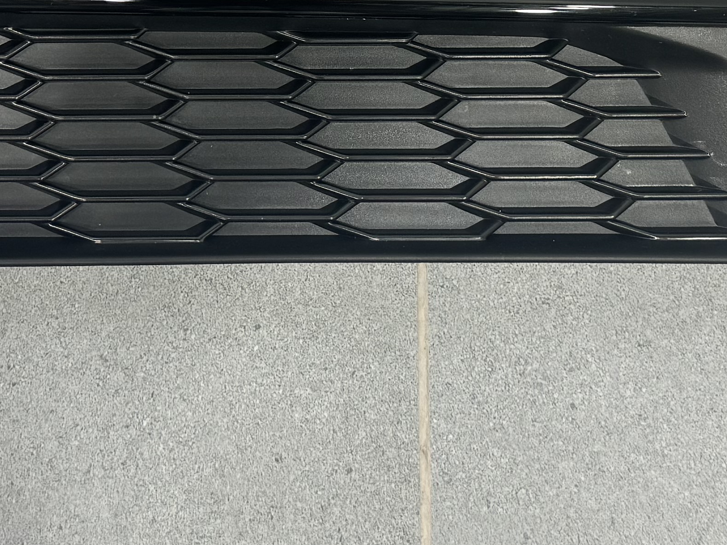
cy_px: -62
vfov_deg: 16.4
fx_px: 1827
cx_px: 239
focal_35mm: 87
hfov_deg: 22.4
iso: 100
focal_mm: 6.76
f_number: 1.78
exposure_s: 1/100
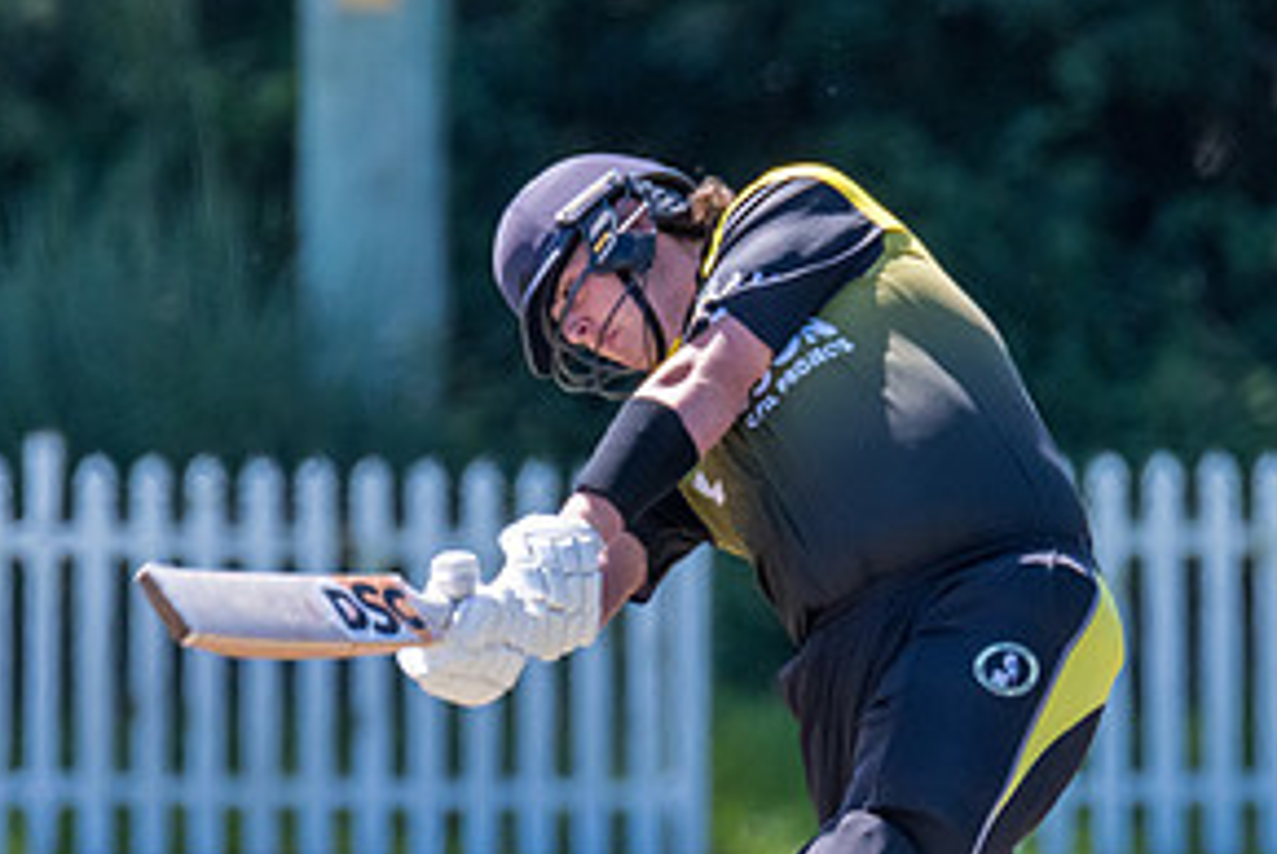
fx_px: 60220
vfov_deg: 0.8
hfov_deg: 1.2
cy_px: 538
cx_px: 890
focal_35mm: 1696
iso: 1250
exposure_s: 1/2000
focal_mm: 600
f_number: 6.3
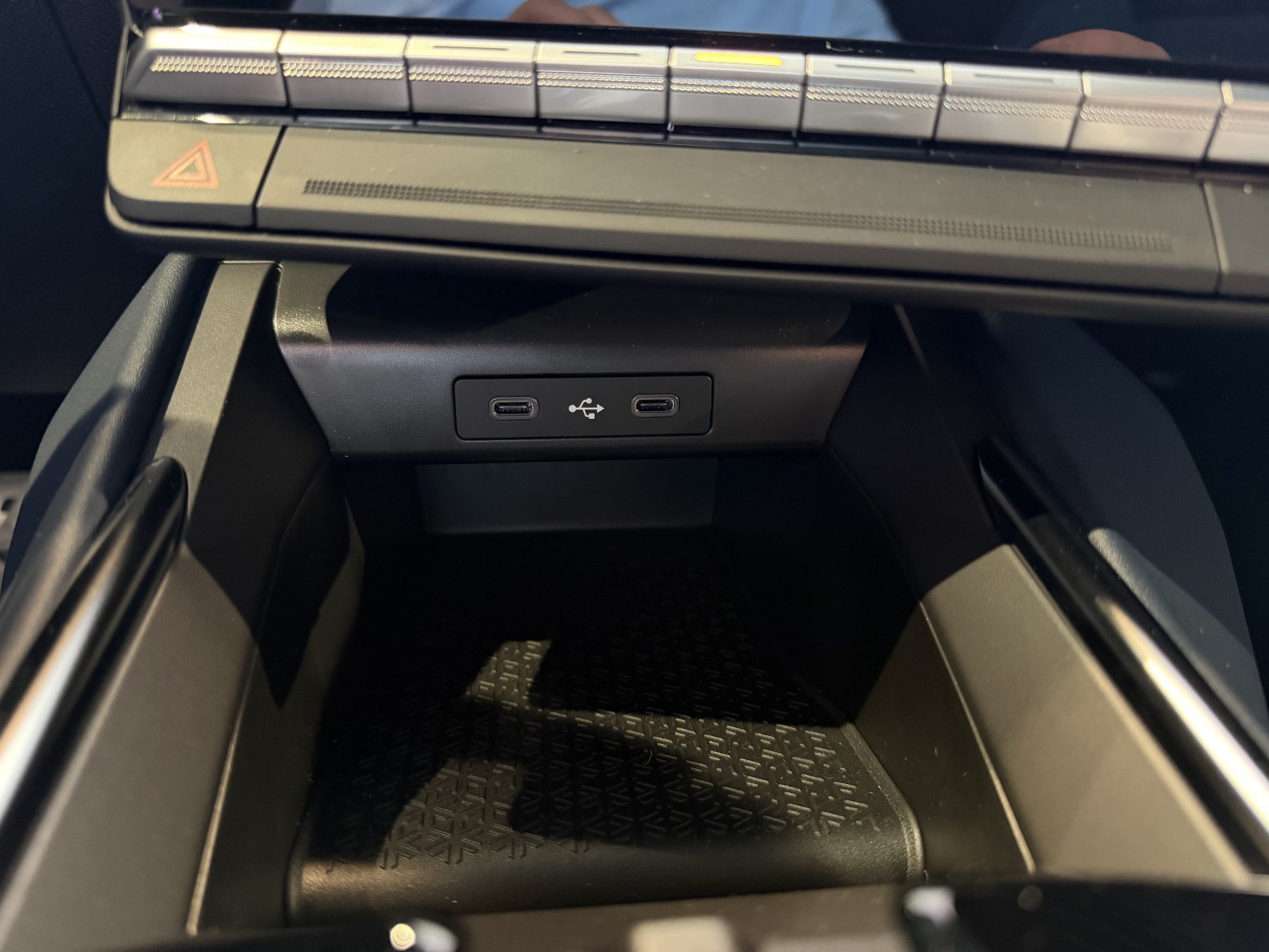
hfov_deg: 71.6
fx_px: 880
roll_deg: -2.2
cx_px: 634
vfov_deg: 56.8
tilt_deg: -31.4
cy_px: 476
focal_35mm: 24
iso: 1250
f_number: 1.78
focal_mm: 6.76
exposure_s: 1/25
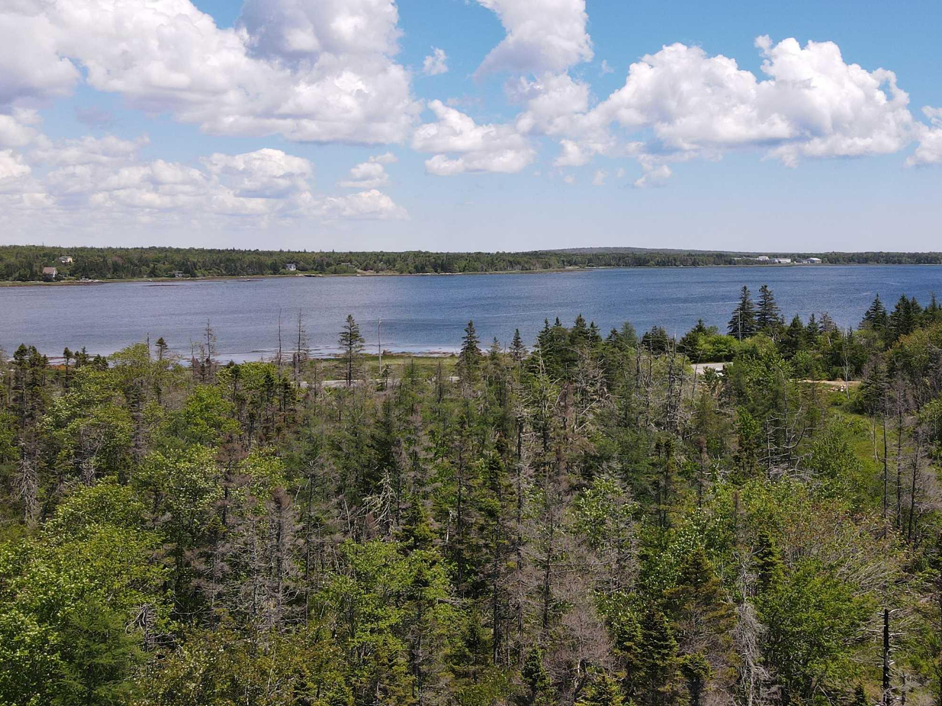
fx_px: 1007
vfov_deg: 38.4
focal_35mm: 37
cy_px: 257
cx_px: 570
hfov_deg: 49.8
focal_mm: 4.5
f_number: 2.8
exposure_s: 1/60
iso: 100
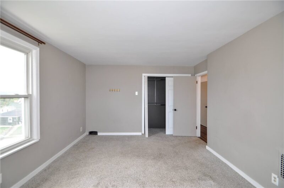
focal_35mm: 15
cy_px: 94
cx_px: 142
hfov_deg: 100.5
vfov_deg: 77.2
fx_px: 118
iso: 320
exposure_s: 1/60
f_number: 4.5
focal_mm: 10
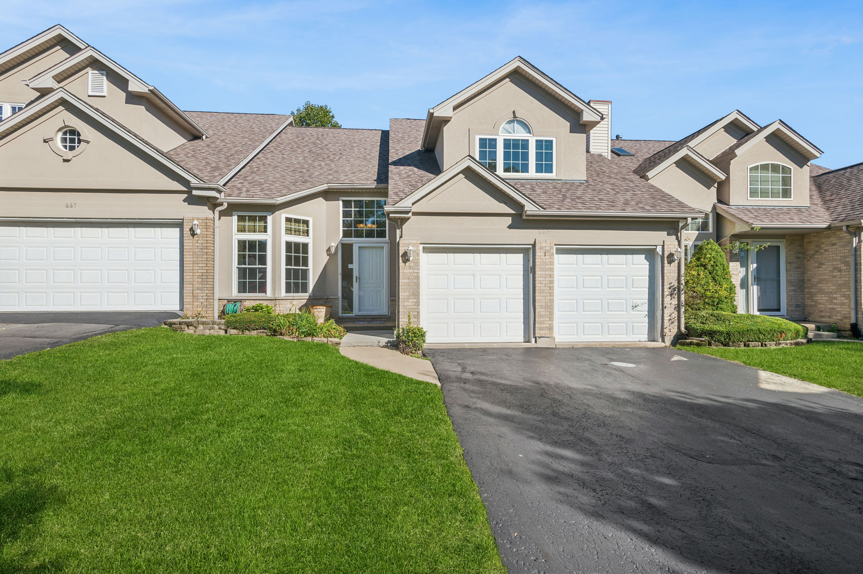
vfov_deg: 64.5
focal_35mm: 19
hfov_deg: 86.9
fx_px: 455
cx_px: 432
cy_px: 287
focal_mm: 19
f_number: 11
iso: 400
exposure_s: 1/320
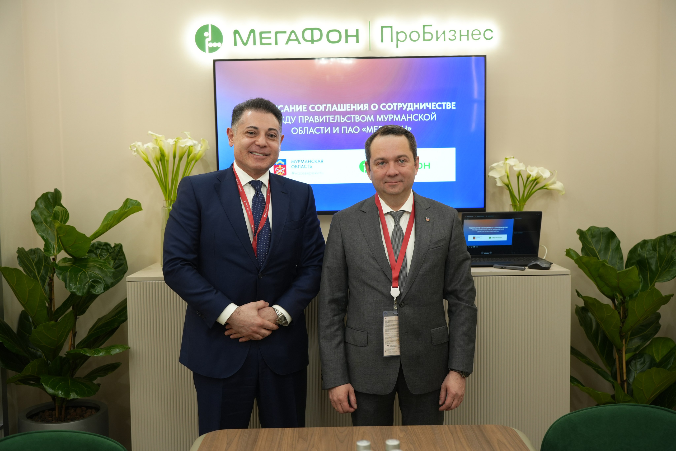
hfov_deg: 48.5
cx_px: 338
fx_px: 751
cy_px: 226
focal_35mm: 40
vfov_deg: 33.4
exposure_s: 1/160
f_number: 3.2
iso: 800
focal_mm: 40
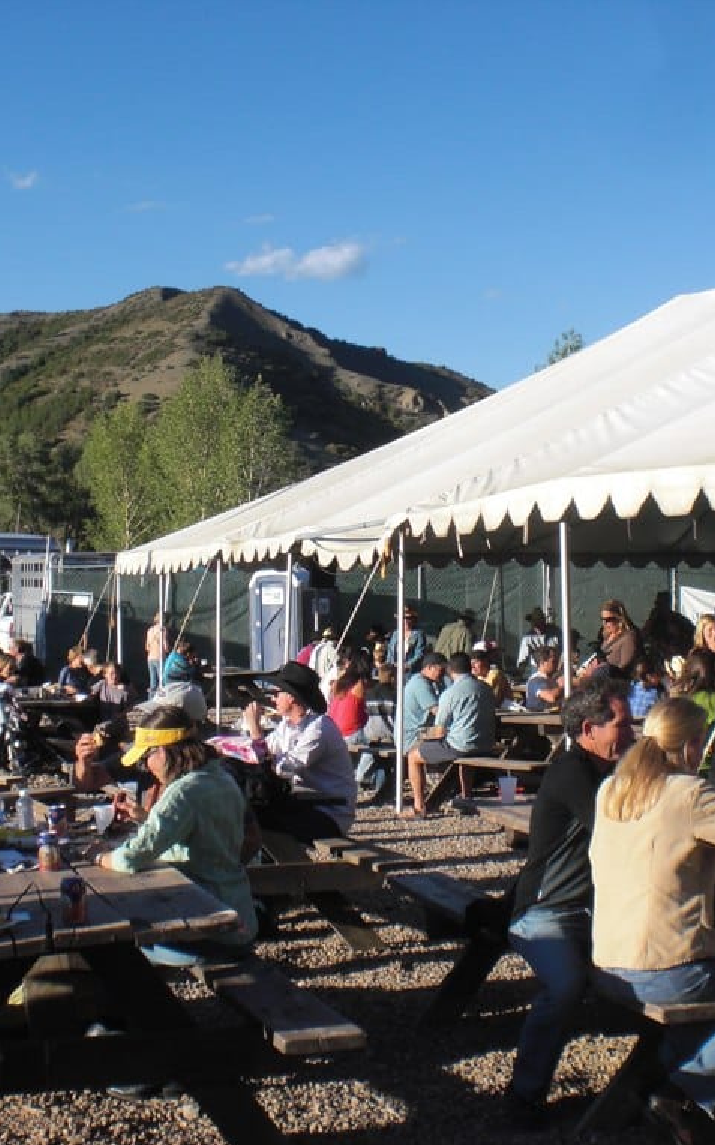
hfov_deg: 23.9
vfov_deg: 37.5
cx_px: 430
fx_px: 1685
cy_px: 572
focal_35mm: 54
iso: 64
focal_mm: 6.3
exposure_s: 1/320
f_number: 5.6
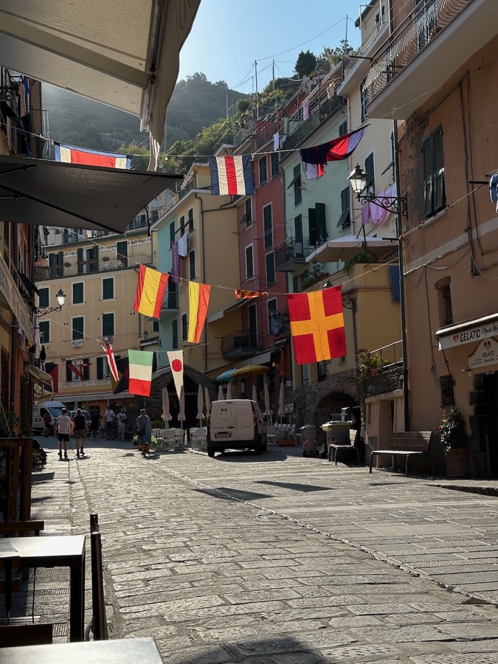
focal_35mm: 48
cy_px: 332
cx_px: 249
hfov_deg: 30.3
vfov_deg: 39.7
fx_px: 921
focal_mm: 6.86
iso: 64
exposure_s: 1/2809
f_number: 1.78
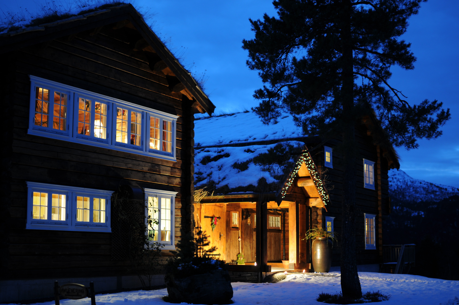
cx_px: 230
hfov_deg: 37.9
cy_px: 152
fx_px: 669
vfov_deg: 25.7
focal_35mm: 52
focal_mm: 35
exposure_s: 1/4
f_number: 1.8
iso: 250
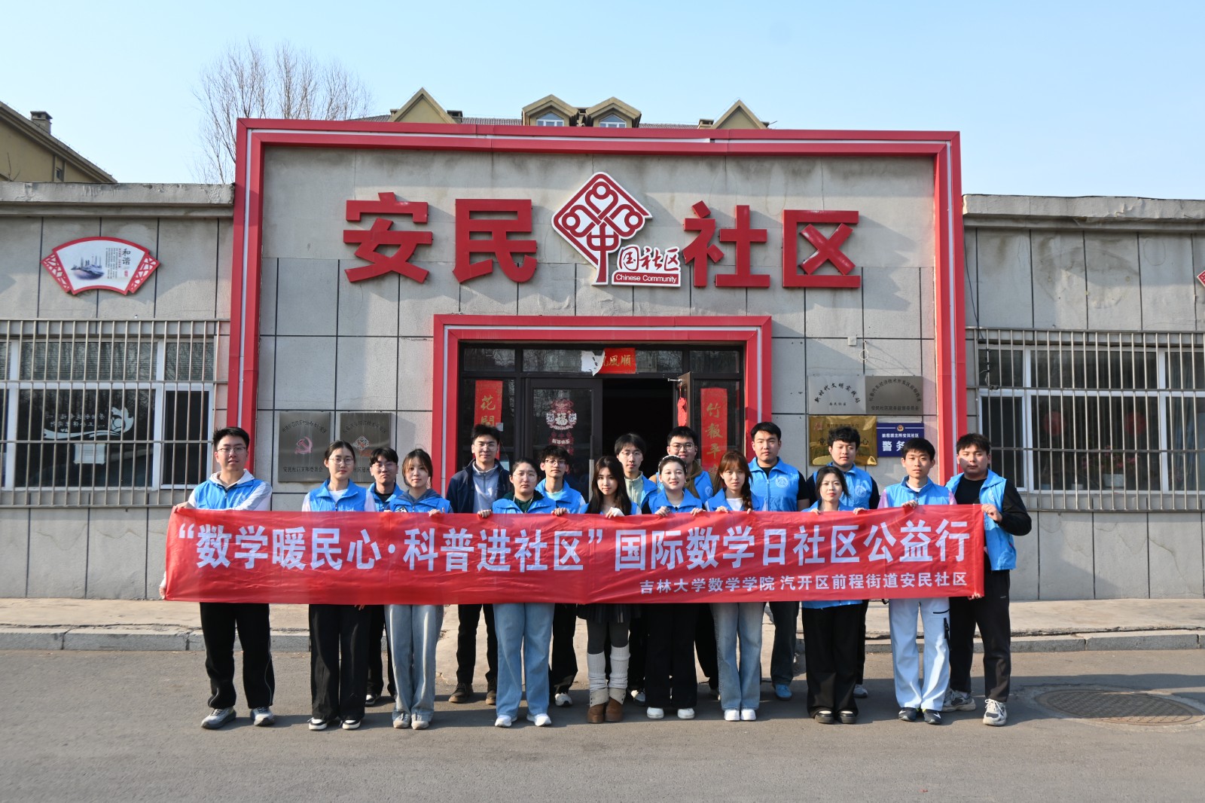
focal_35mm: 29
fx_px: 979
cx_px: 602
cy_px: 402
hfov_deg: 63.2
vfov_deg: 44.6
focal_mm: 19.5
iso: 110
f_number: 5.6
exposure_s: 1/250
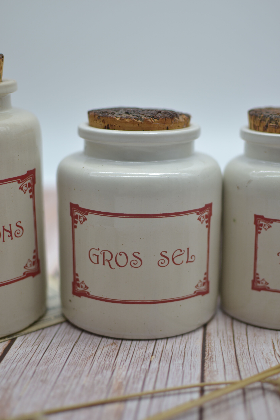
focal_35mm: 52
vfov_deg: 37.9
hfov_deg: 25.8
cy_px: 210
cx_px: 140
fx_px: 612
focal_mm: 35
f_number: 1.8
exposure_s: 1/500
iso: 100
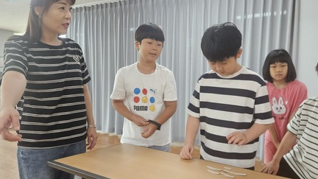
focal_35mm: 29
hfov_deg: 65.9
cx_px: 174
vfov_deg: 40.0
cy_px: 107
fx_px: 245
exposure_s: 1/120
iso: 320
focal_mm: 5.4
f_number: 1.8
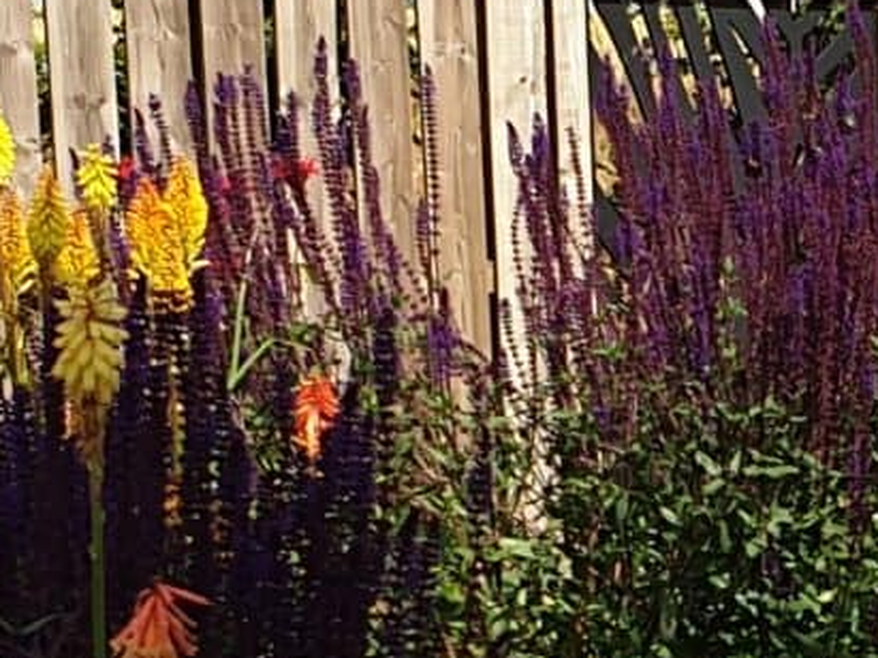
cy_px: 895
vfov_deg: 9.0
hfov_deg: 11.9
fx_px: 4108
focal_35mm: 162
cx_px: 1042
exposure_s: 1/1148
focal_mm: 4.3
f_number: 2.4
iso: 50
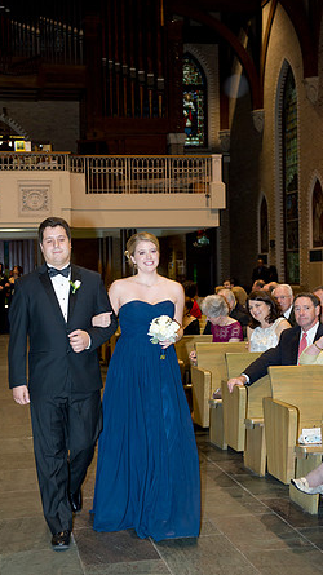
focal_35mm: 55
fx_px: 838
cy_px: 286
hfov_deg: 21.8
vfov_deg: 37.9
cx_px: 134
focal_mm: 52
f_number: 4.5
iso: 1250
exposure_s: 1/60
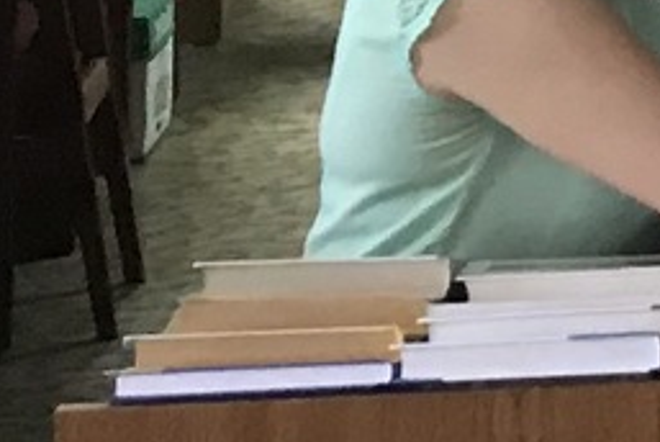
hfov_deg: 7.0
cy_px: -347
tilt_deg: -0.7
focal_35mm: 228
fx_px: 4185
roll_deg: -3.1
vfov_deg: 5.9
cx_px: 2568
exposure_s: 1/17
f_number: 1.8
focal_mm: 3.99
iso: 64
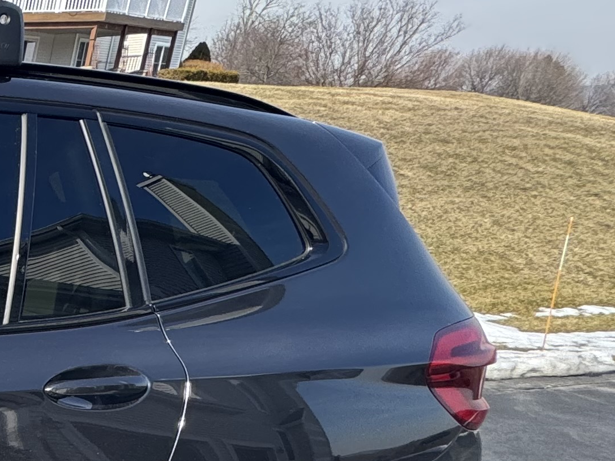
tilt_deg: -22.8
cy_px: 509
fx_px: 924
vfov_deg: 25.9
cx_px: -506
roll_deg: +1.3
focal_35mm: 52
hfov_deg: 21.8
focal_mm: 2.22
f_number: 2.2
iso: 40
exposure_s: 1/462
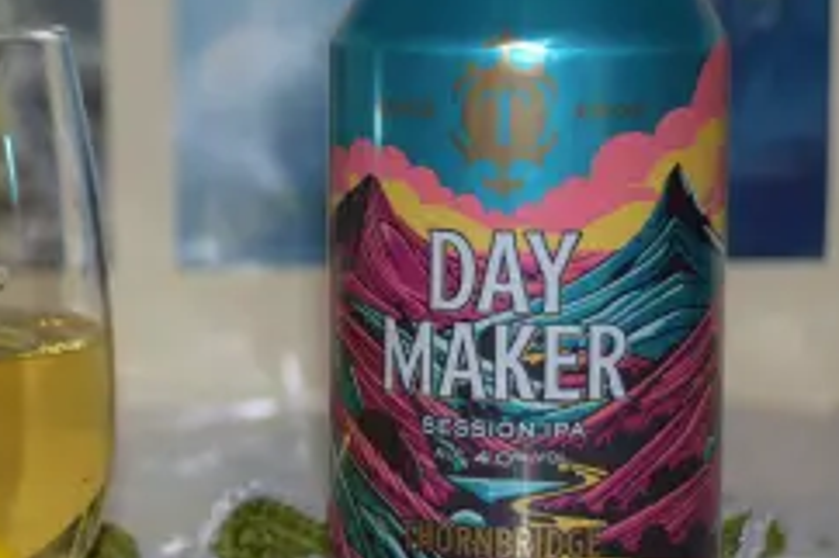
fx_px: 2888
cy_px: 303
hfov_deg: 16.4
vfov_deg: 11.0
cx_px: 198
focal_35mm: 124
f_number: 5.6
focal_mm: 50
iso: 400
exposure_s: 1/60
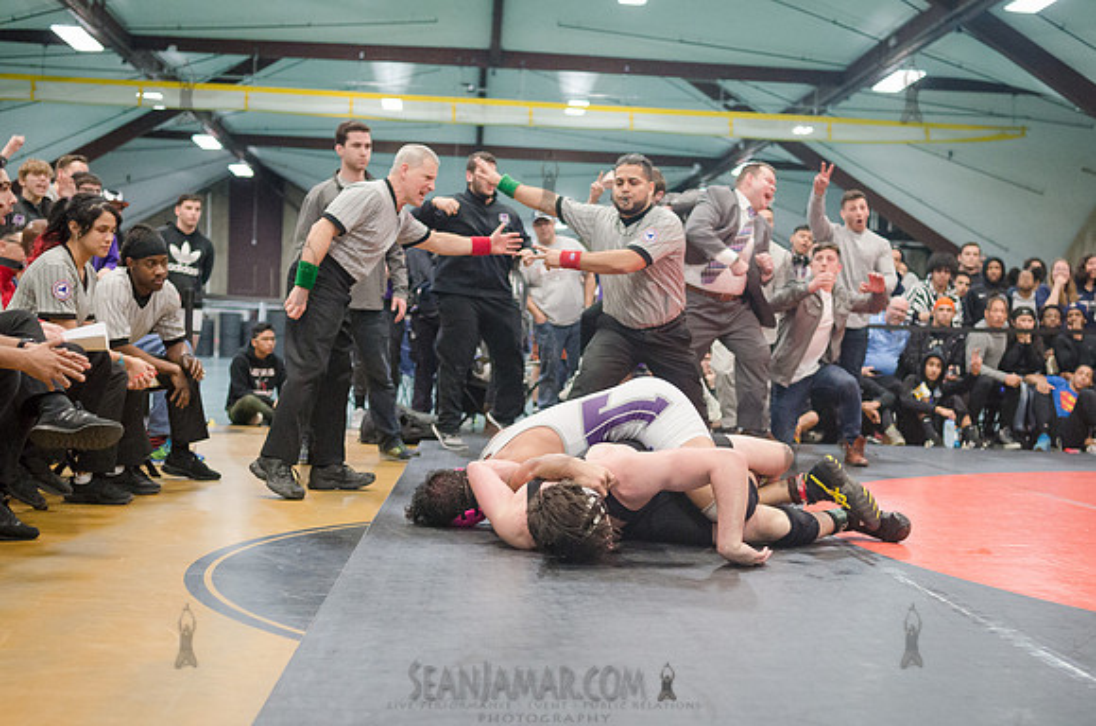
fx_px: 1538
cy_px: 439
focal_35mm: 51
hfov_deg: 39.2
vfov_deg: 26.5
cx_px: 591
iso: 4000
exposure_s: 1/320
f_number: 3.2
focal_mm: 35
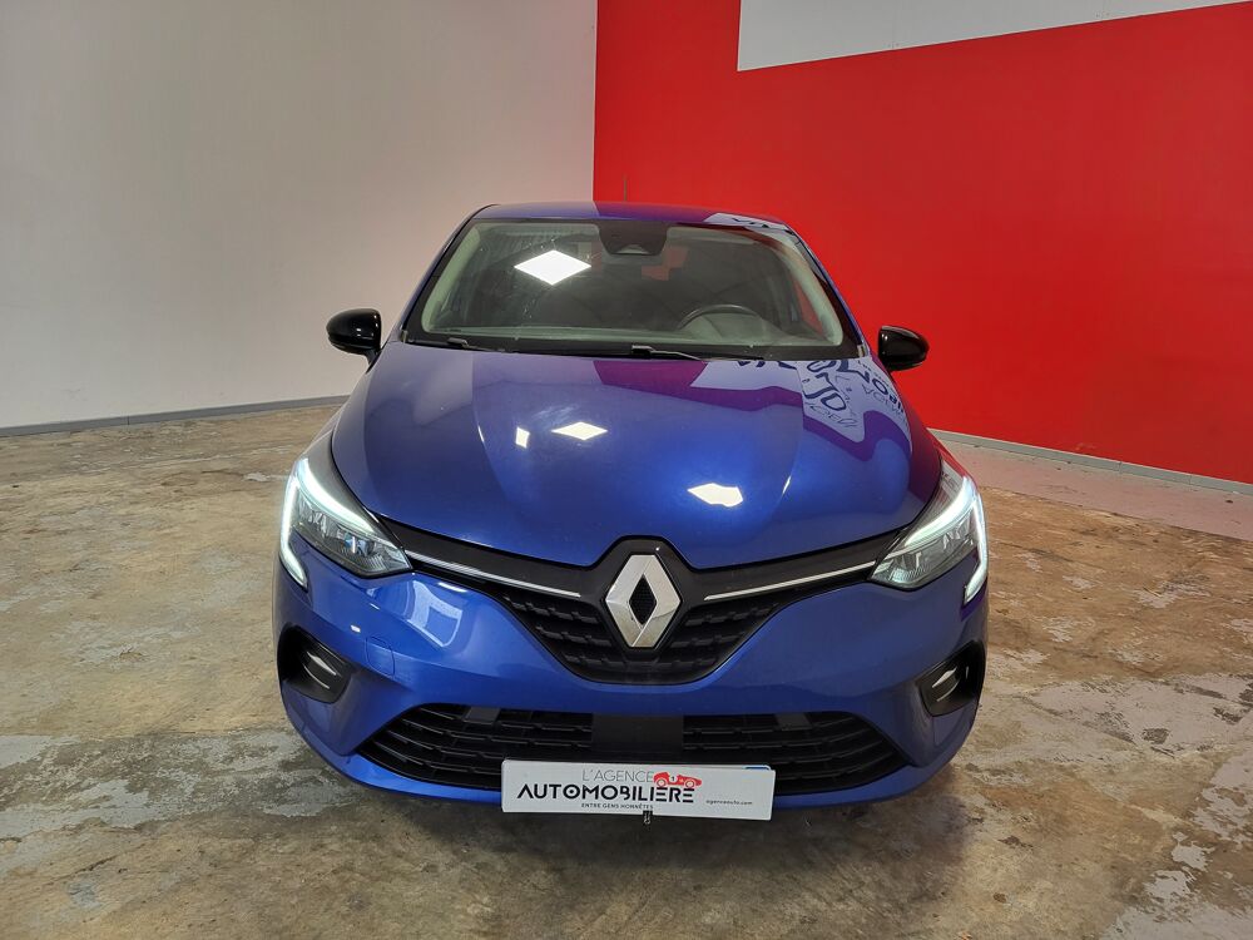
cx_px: 626
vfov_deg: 53.1
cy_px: 470
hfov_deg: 67.3
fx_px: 941
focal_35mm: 26
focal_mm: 5.4
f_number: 1.8
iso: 250
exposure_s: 1/43
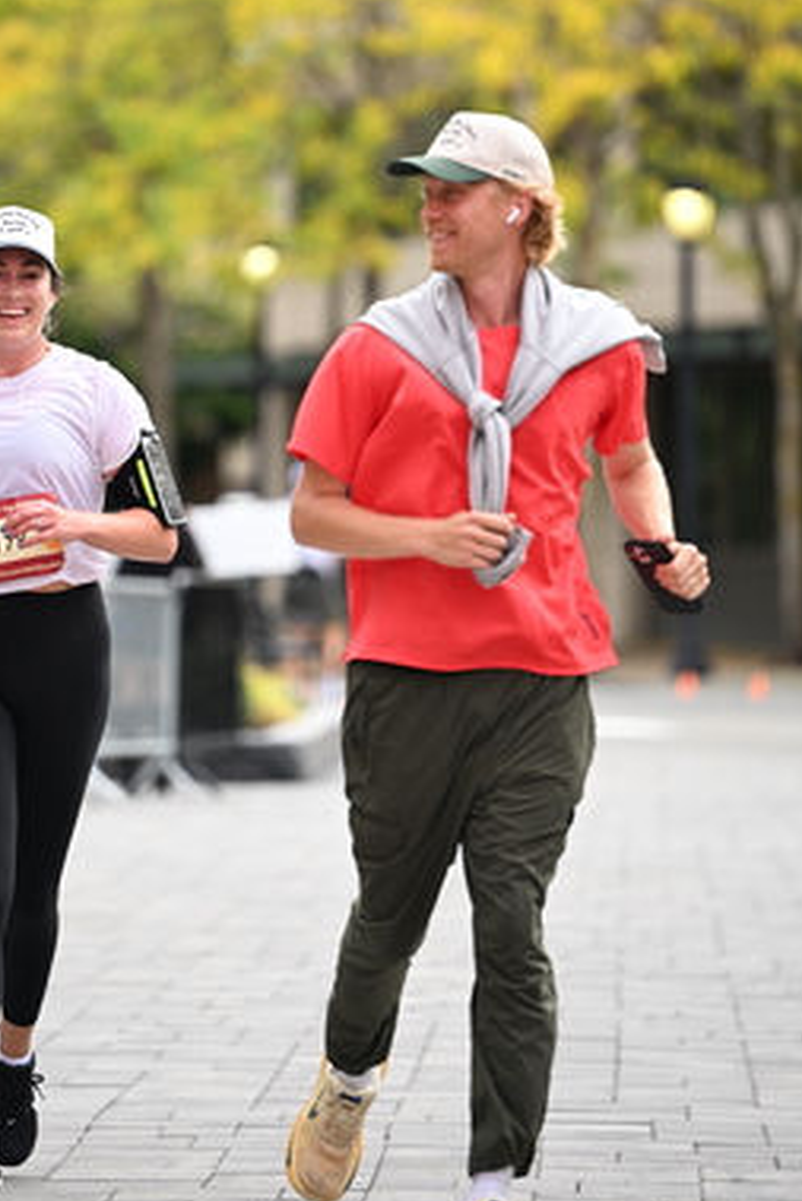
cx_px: 243
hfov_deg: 5.6
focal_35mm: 247
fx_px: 8246
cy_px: 396
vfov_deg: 8.3
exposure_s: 1/2000
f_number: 2.8
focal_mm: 170
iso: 640
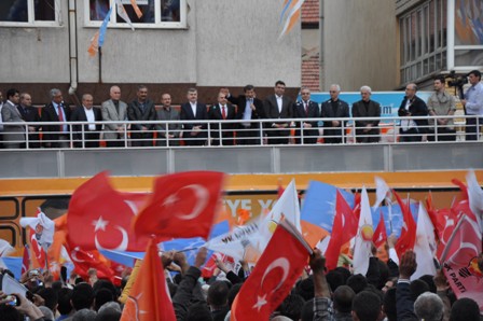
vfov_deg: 8.7
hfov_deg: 13.0
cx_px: 242
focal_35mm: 158
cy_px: 160
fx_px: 2112
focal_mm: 105
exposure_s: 1/60
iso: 640
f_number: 5.6
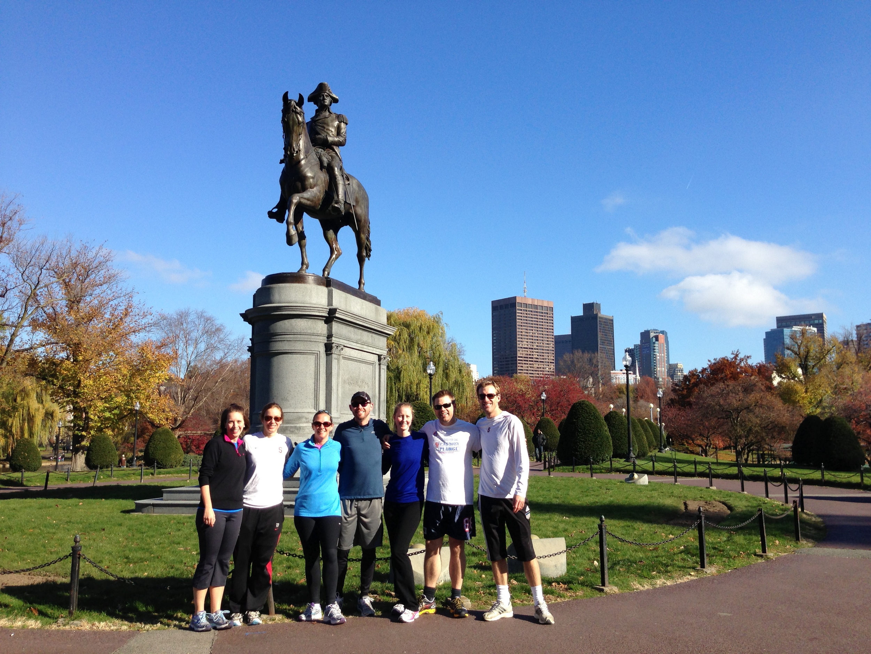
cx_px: 436
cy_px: 327
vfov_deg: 42.9
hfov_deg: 55.4
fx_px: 830
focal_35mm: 33
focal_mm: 4.13
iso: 50
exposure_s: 1/1205
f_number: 2.4
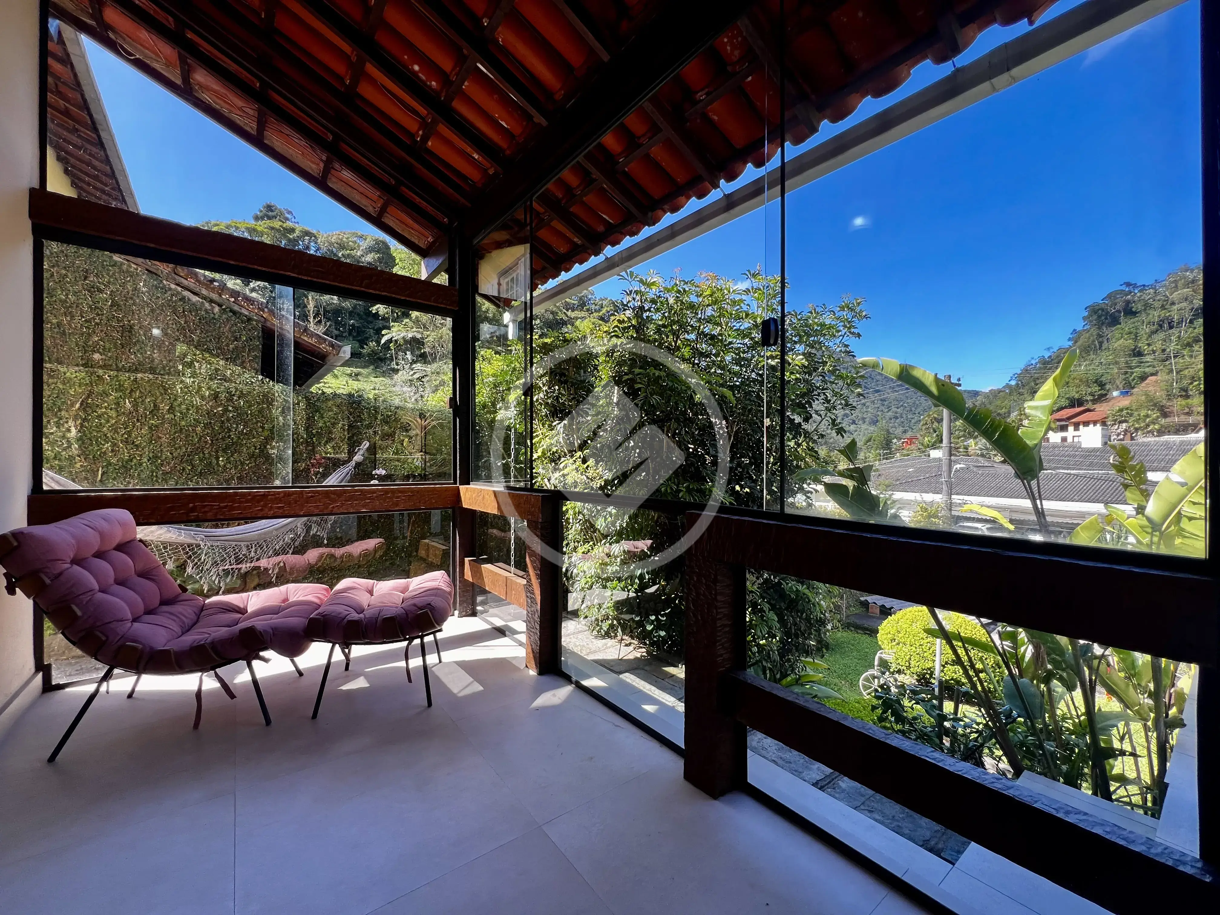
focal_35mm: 13
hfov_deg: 106.2
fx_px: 458
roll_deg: +0.2
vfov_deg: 89.9
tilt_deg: -0.8
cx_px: 610
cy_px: 458
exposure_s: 1/152
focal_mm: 1.57
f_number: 1.8
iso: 32
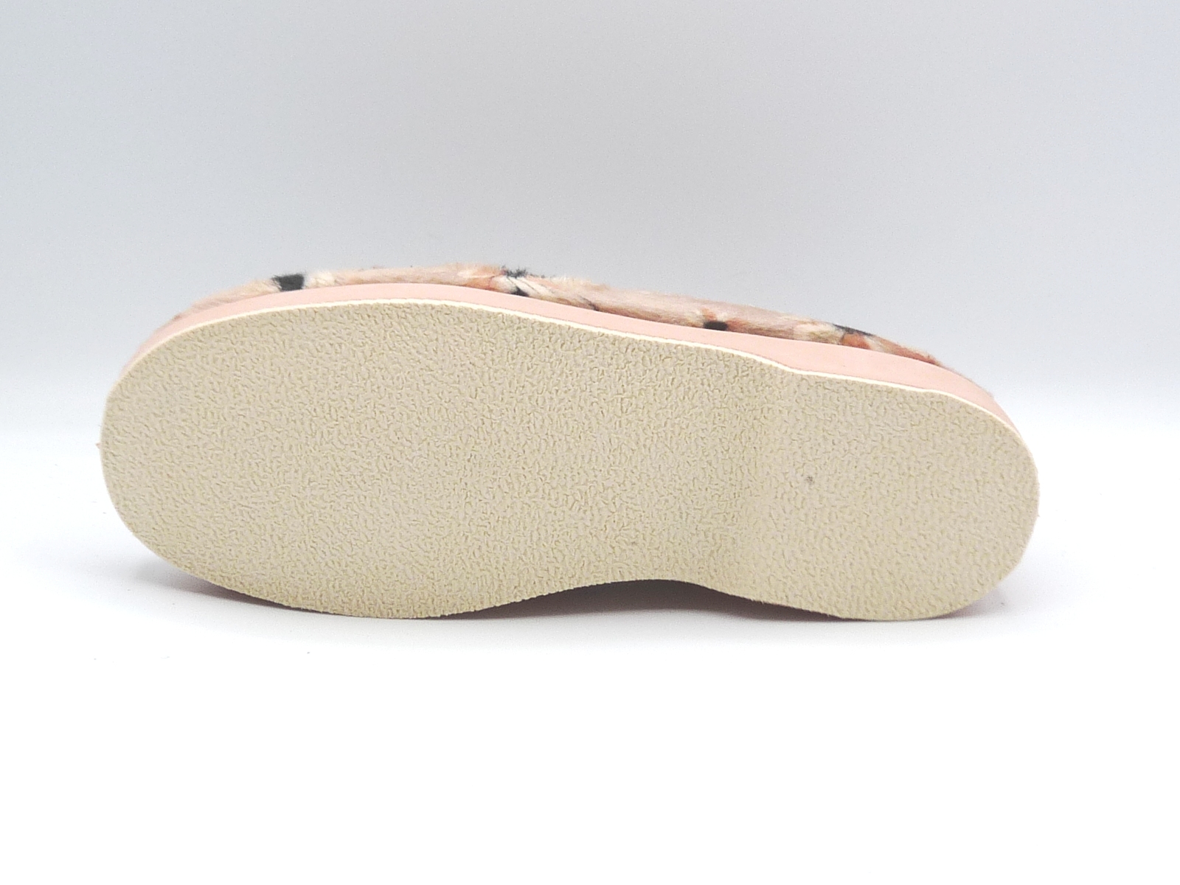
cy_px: 442
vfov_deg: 30.3
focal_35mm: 48
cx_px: 590
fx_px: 1636
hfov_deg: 39.7
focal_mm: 4.8
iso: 100
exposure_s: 1/200
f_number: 5
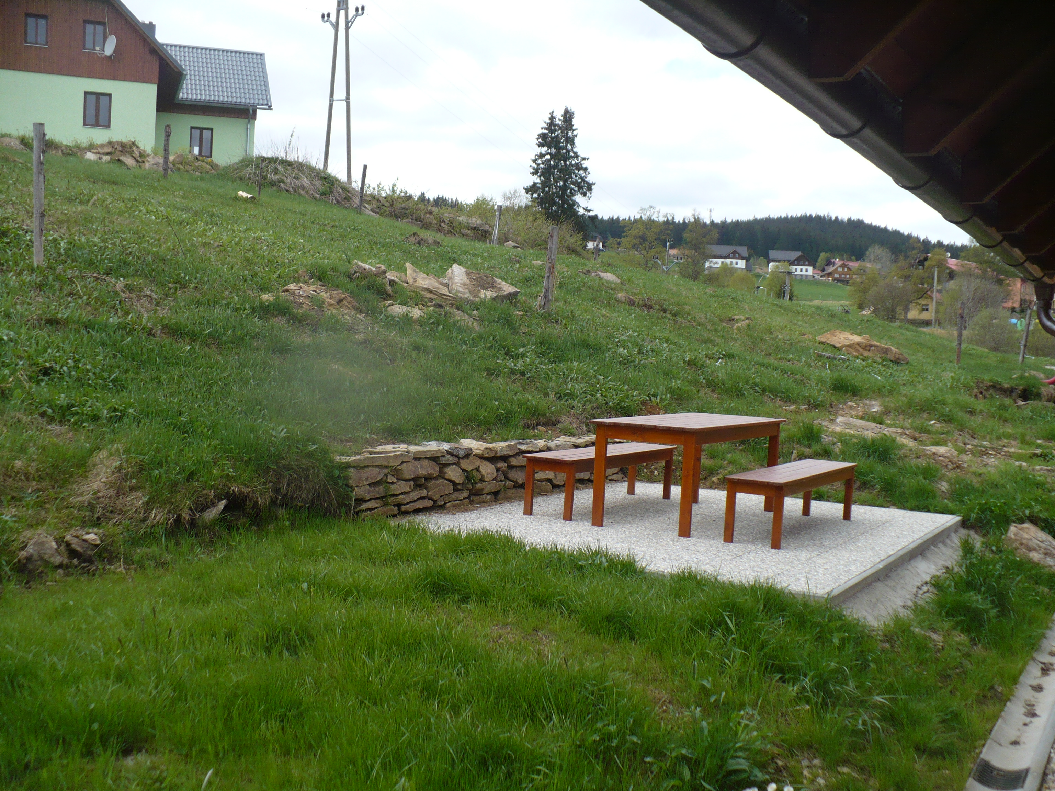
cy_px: 396
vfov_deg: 38.7
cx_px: 528
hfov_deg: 50.1
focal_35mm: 37
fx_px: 1128
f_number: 2.8
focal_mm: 6.1
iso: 100
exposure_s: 1/800
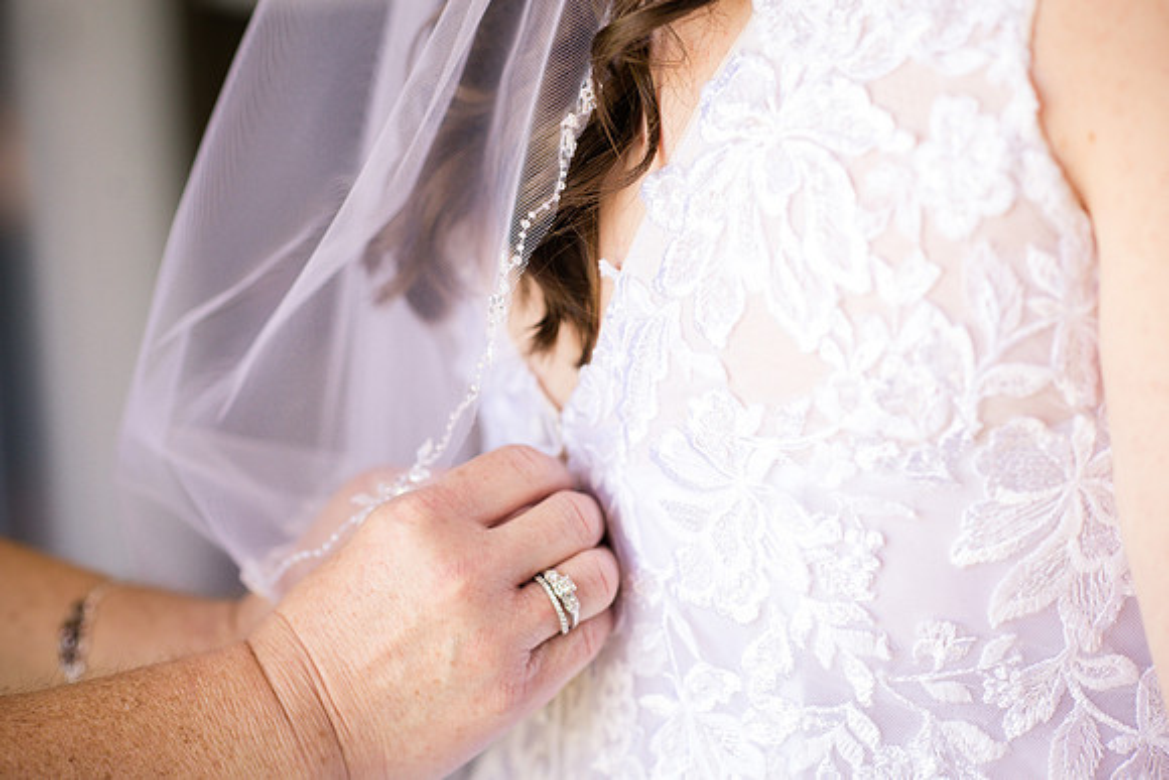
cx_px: 584
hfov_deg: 23.9
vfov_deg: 16.1
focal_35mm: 85
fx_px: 2761
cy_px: 390
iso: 800
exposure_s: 1/320
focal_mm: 85
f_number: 2.8
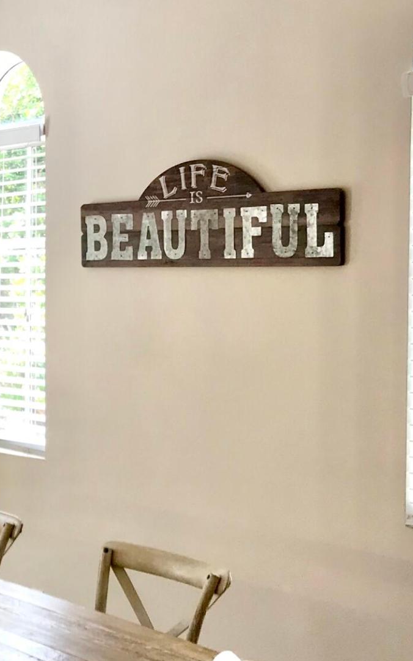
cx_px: -234
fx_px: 1423
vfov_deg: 26.1
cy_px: 366
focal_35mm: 79
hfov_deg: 15.1
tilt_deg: -4.0
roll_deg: +0.8
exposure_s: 1/60
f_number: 1.8
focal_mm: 3.99
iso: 20
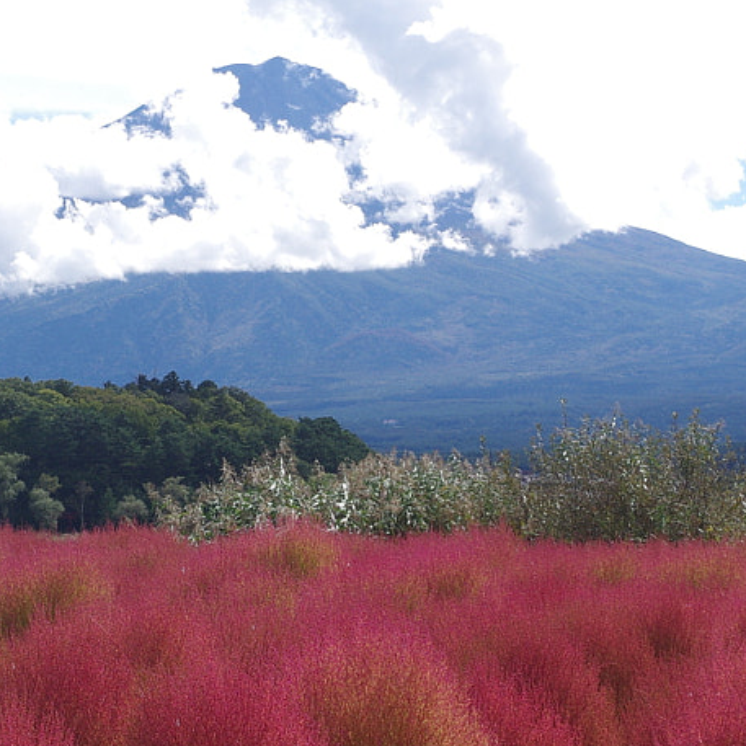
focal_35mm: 116
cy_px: 266
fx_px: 2828
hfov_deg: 14.9
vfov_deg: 15.0
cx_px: 98
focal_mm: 26.25
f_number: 8
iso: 100
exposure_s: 1/200
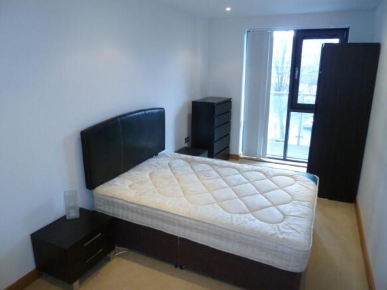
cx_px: 194
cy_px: 145
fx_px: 279
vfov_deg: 54.9
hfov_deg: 69.4
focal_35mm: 25
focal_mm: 4.1
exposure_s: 1/30
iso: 250
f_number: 3.3
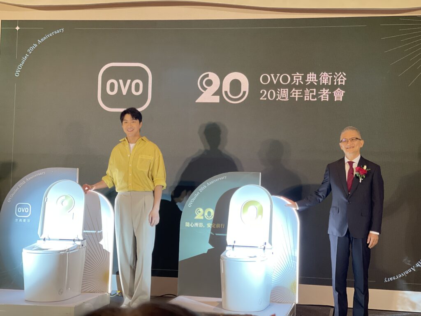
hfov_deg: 30.3
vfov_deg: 22.9
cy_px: 158
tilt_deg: +1.9
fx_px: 778
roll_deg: -1.8
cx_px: 210
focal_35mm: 64
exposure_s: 1/100
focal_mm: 7.5
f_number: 2.2
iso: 200
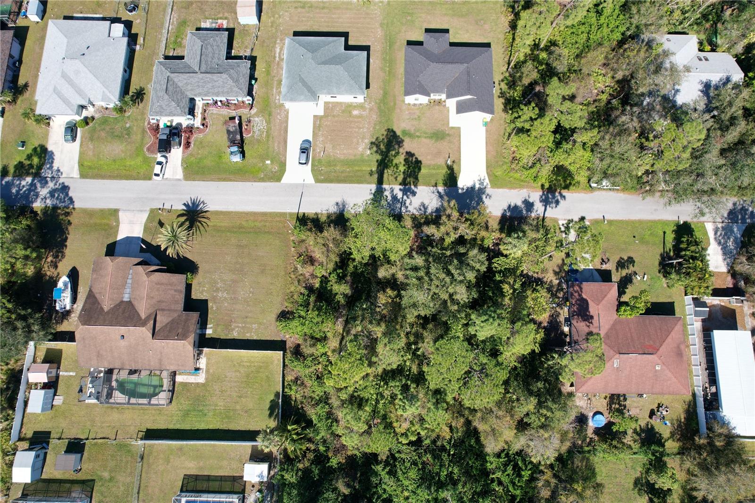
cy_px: 252
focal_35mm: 22
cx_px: 378
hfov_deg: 78.6
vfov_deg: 57.2
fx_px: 461
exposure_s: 1/1250
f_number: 2.8
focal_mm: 8.38
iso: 100
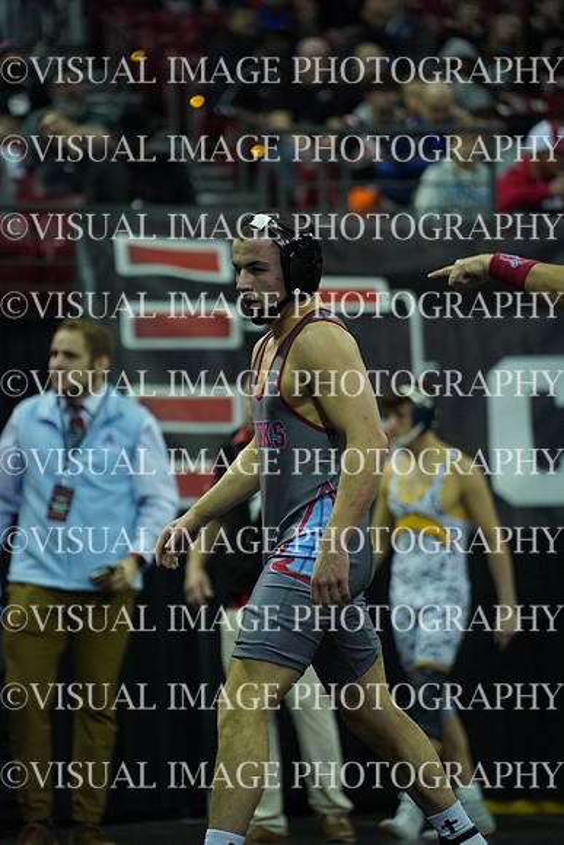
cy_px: 422
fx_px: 3523
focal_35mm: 150
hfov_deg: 9.2
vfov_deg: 13.7
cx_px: 282
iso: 6400
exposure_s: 1/1600
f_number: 2.8
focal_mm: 150
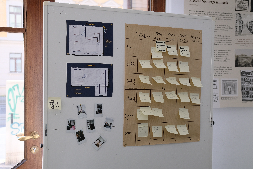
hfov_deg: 39.6
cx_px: 126
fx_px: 351
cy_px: 84
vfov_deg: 27.0
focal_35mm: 50
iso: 640
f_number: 3.6
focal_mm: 33
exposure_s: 1/140
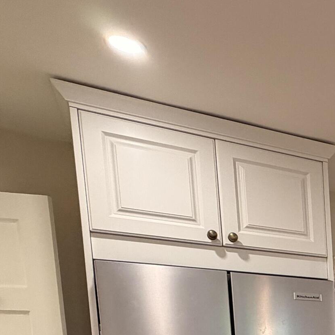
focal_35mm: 46
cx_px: 518
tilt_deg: -6.7
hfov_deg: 25.8
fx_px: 504
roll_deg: +0.9
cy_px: 421
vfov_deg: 30.2
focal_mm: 2.22
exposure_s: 1/120
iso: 250
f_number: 2.2
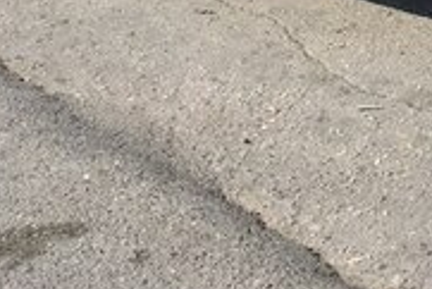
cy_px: -125
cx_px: 649
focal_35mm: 110
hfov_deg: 16.8
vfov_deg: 12.0
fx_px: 1321
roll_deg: -0.9
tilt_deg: -15.2
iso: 32
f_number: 2.2
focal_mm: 4.15
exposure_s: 1/1199
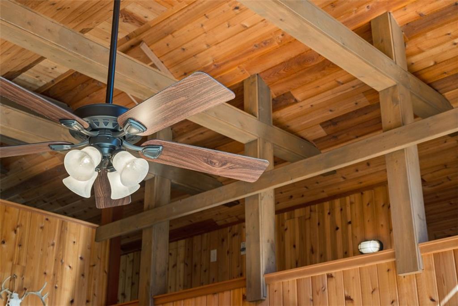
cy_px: 153
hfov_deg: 39.6
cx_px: 229
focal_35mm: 50
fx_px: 636
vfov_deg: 27.0
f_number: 8
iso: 400
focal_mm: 50
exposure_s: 1/3
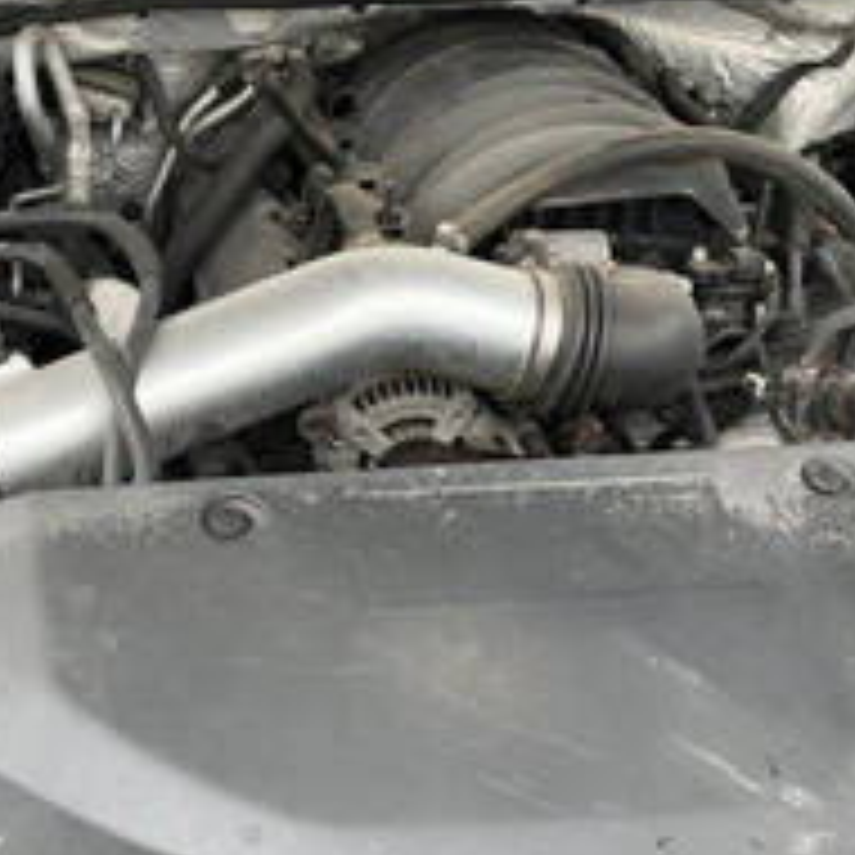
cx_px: 225
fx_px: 1509
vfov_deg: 31.6
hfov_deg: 31.1
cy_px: 396
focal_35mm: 54
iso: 40
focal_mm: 3
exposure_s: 1/122
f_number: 1.8
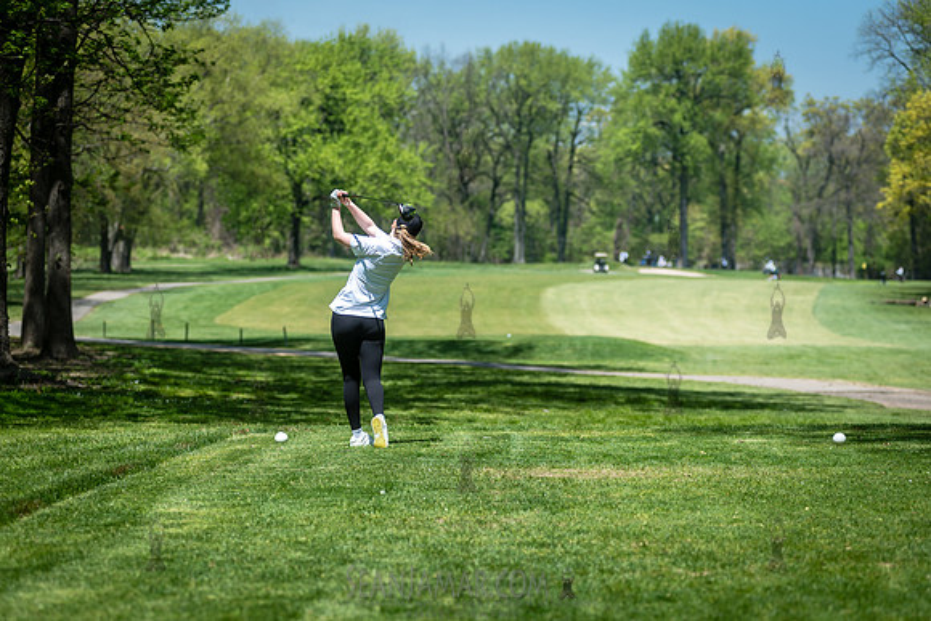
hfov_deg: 18.0
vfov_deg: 12.1
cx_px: 466
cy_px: 310
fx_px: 2931
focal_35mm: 113
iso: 100
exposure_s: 1/1000
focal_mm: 112
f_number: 3.5
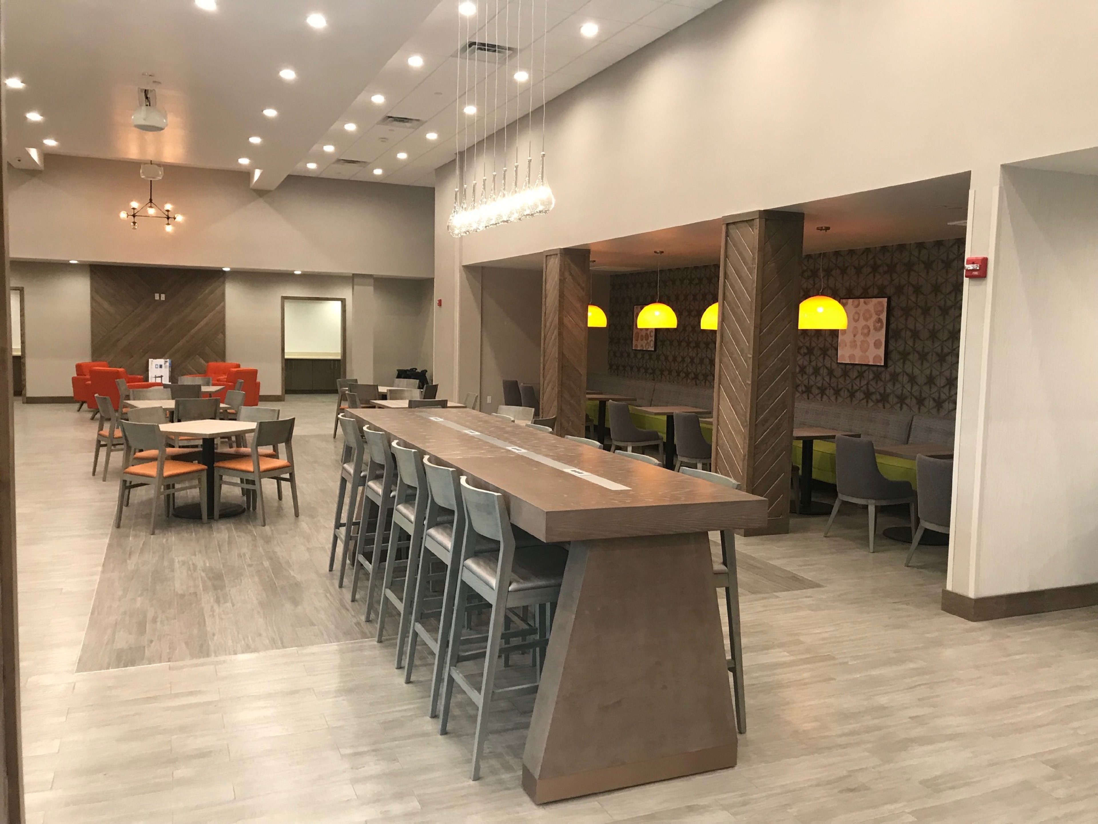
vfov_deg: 49.7
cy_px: 412
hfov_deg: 63.4
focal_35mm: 28
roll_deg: -1.9
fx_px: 888
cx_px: 549
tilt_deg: -5.8
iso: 40
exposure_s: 1/20
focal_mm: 3.99
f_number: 1.8
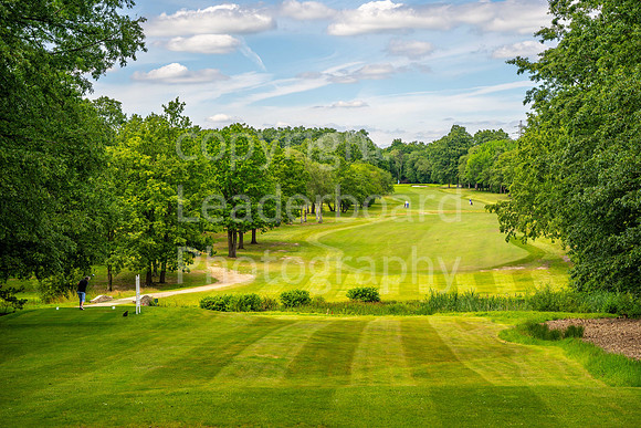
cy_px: 214
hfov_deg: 30.1
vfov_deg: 20.3
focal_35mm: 67
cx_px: 320
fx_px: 1193
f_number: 5
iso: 200
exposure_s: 1/800
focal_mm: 67
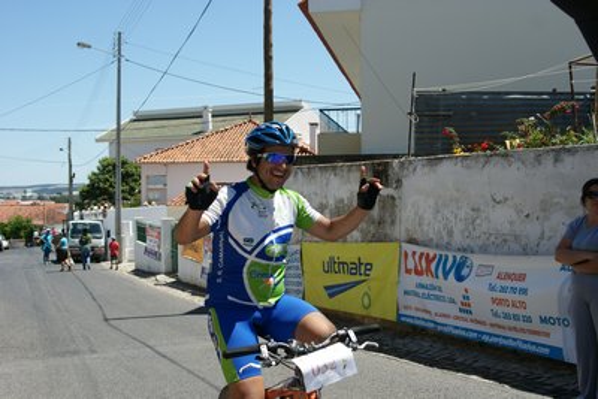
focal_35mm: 42
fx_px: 698
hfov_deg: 46.4
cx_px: 299
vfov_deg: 31.9
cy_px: 200
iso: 100
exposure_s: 1/500
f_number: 5
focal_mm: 28
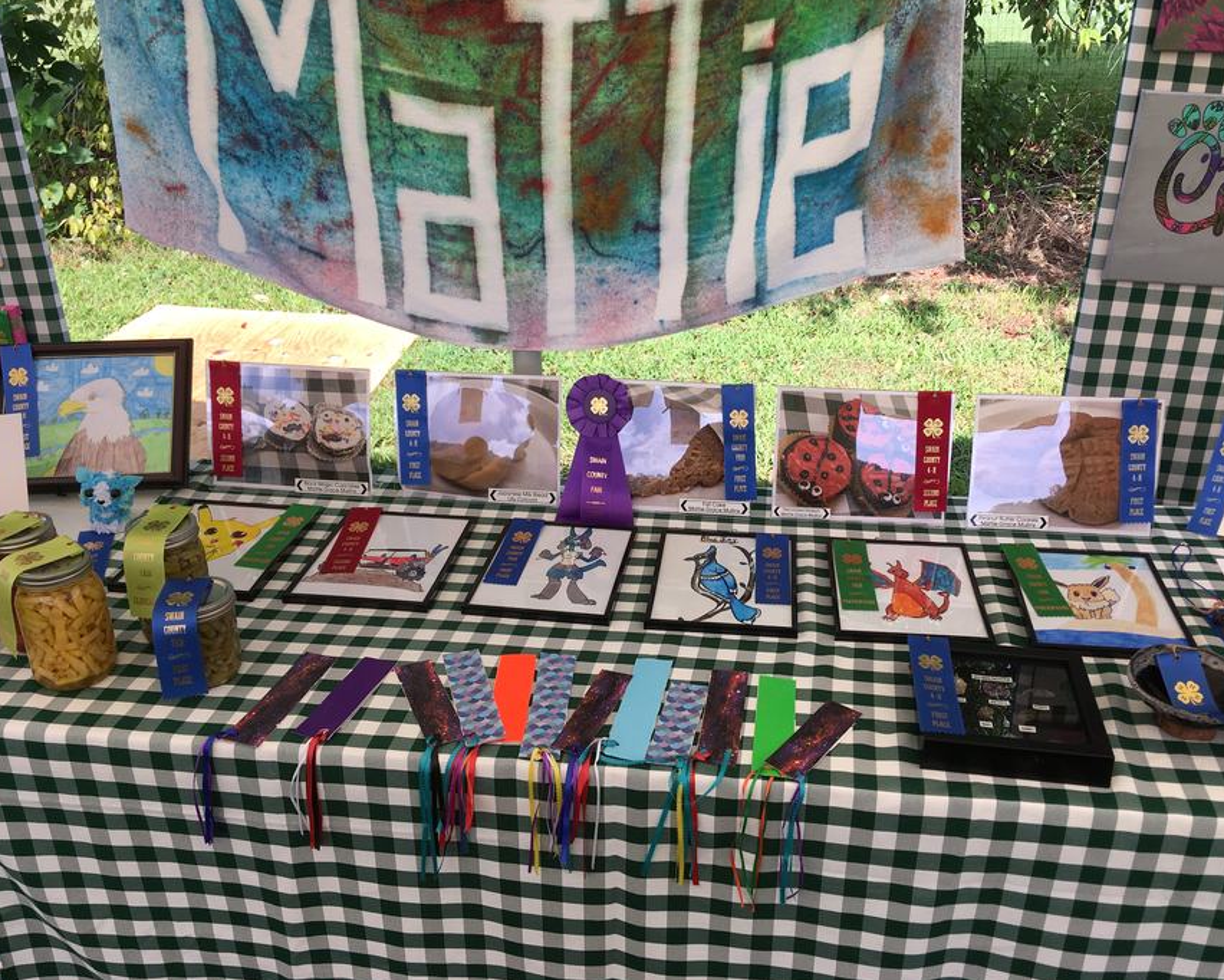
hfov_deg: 57.1
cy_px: 491
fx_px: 1123
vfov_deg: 47.1
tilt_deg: -27.3
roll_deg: -3.6
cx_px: 659
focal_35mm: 31
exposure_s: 1/452
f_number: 2.2
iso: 25
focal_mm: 4.15
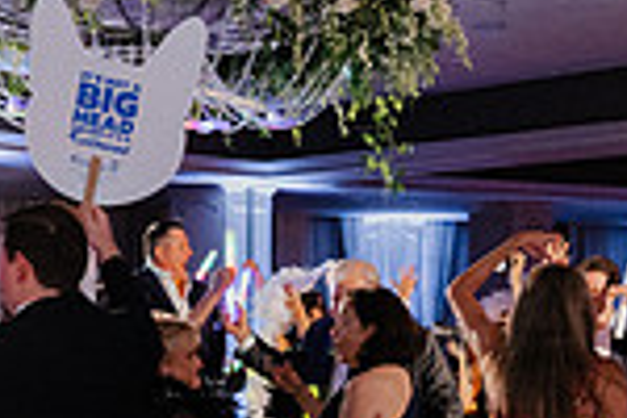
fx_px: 1620
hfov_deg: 21.9
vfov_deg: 14.4
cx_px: 259
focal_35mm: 93
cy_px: 454
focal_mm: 24
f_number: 2.8
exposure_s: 1/125
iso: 3200
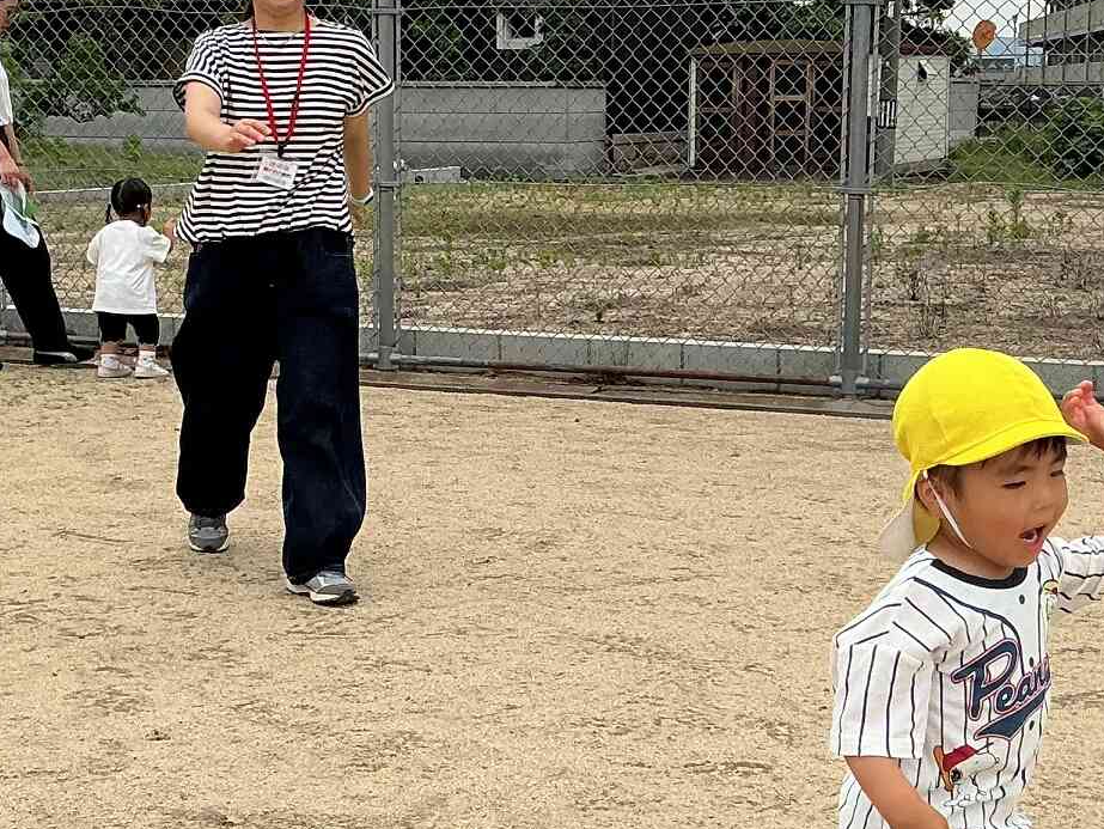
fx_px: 2425
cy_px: 417
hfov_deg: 25.6
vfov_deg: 19.4
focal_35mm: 76
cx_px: 481
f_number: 1.8
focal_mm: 3
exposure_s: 1/3125
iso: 25
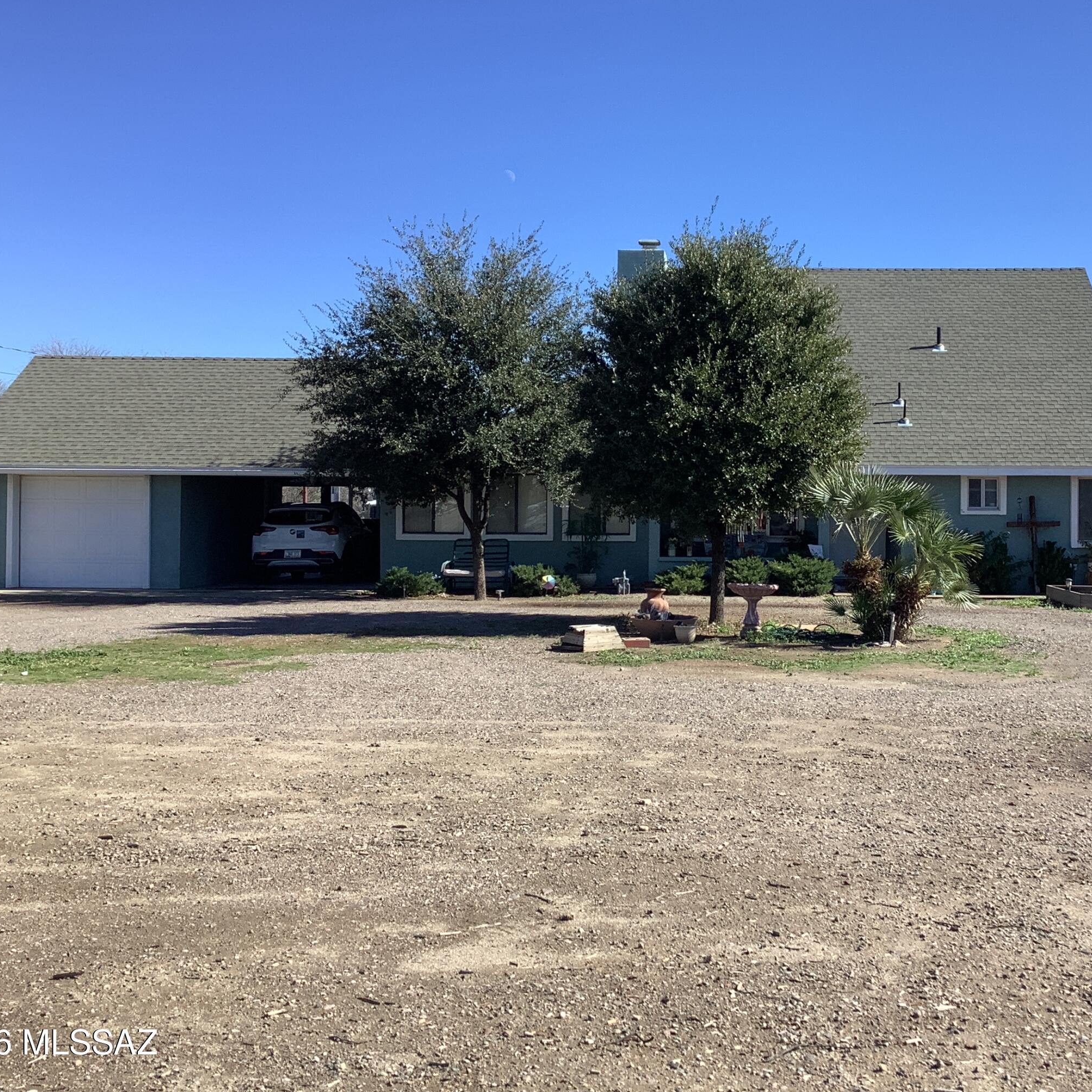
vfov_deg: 40.9
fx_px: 1463
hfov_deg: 40.4
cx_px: 724
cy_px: 486
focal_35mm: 41
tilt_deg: -0.5
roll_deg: -0.2
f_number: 2.4
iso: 25
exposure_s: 1/1045
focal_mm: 3.3
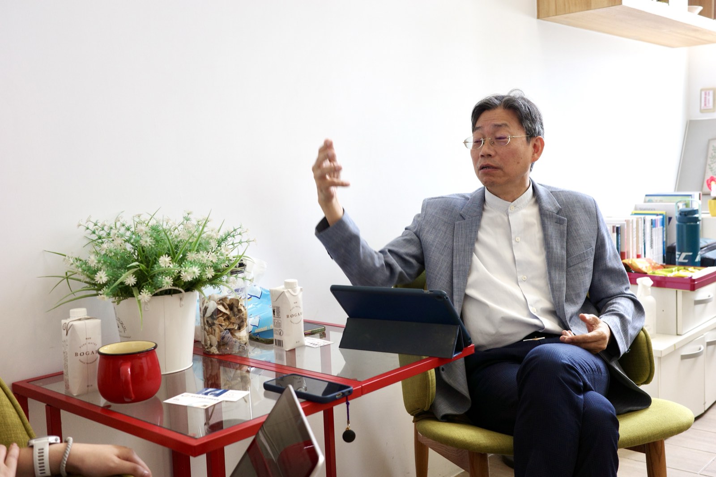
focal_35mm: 40
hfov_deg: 48.5
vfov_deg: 33.4
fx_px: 795
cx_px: 358
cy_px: 238
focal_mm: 26
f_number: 3.2
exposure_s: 1/160
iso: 320
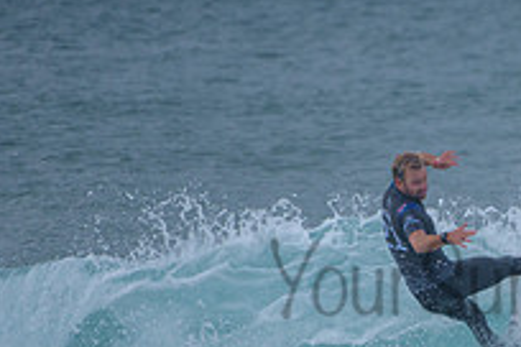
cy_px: 256
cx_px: 534
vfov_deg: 1.0
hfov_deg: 1.4
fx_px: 20621
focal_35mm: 1425
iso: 360
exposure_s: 1/2000
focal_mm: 500
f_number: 5.6
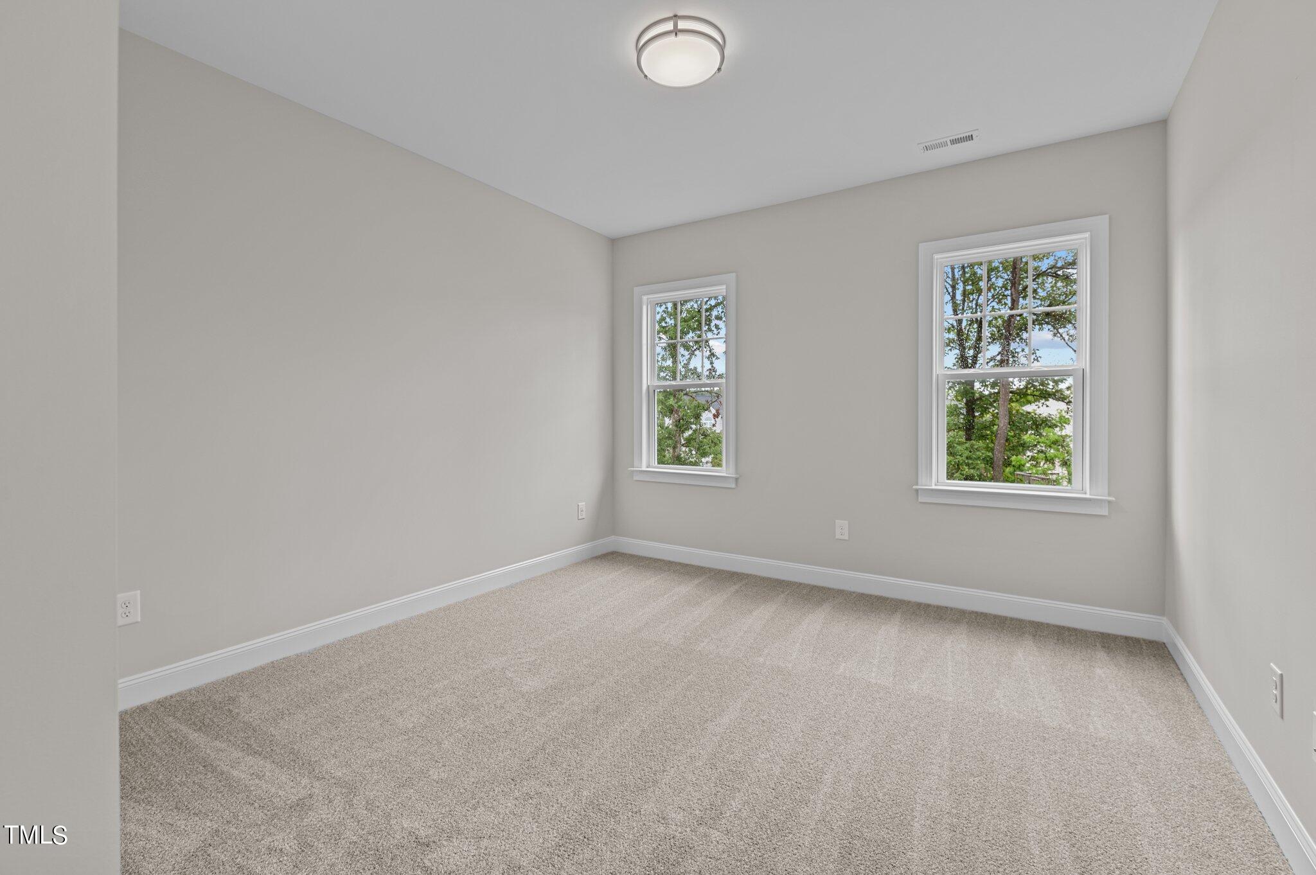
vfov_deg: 77.2
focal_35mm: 15
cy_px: 438
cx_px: 658
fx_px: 548
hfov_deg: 100.4
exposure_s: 1/10
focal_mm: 15
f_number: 6.3
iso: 400
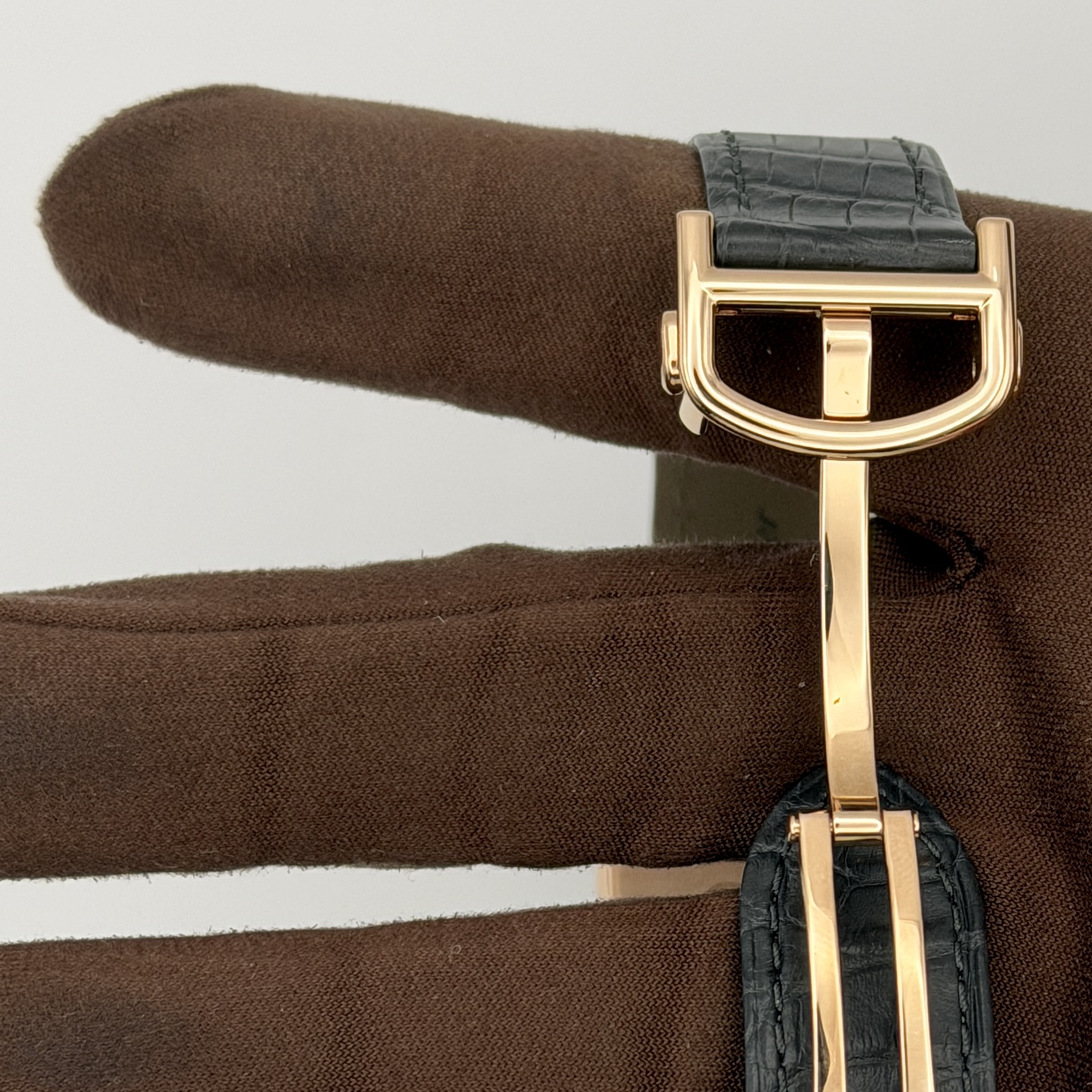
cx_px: 812
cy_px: 811
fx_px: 3284
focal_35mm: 92
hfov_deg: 18.8
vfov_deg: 18.8
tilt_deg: -86.2
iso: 64
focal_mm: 6.76
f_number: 1.78
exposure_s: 1/288
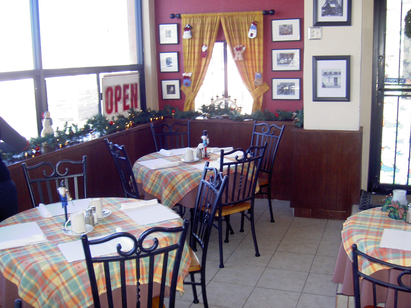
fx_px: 463
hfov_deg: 47.9
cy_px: 154
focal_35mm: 39
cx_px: 206
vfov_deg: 36.8
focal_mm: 8
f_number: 2.8
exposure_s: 1/60
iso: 100
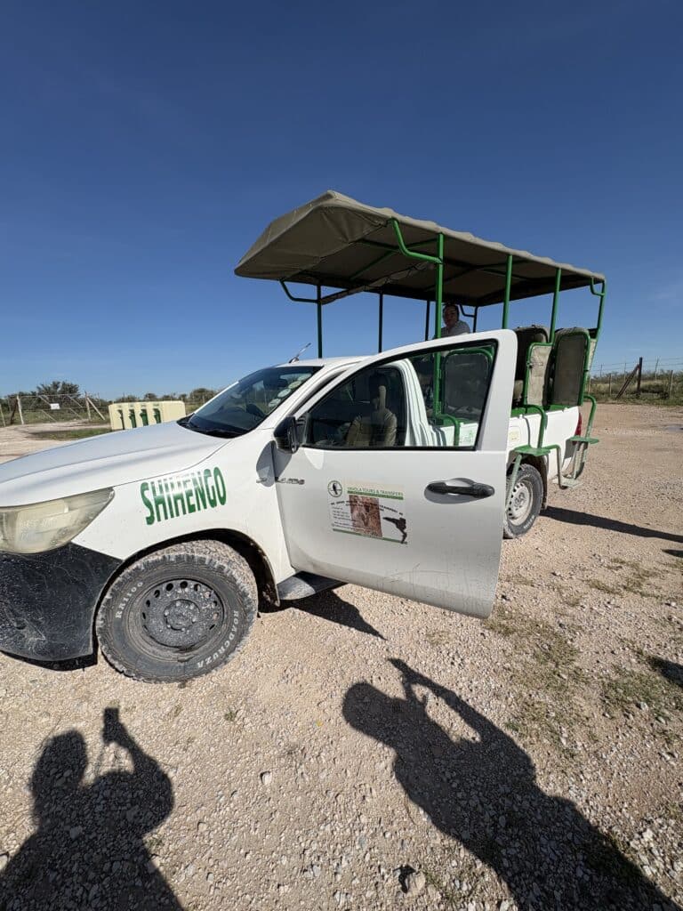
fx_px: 368
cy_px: 456
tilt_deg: -6.4
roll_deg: +2.1
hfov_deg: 85.7
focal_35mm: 14
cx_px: 342
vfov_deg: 102.1
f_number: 2.2
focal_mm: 2.22
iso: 40
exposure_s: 1/4630
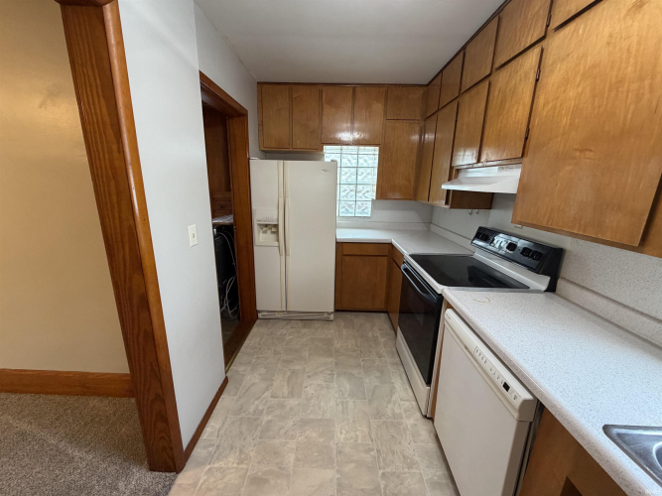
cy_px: 248
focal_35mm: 14
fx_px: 268
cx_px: 331
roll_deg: -0.7
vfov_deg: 85.7
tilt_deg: -13.9
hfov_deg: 102.1
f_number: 2.2
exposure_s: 1/60
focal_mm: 2.2
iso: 250
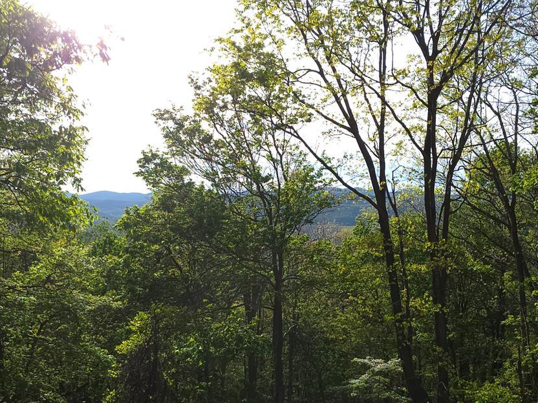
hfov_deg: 56.8
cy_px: 288
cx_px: 270
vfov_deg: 43.1
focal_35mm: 32
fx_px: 497
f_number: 1.9
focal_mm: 2.2
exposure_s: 1/365
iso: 20
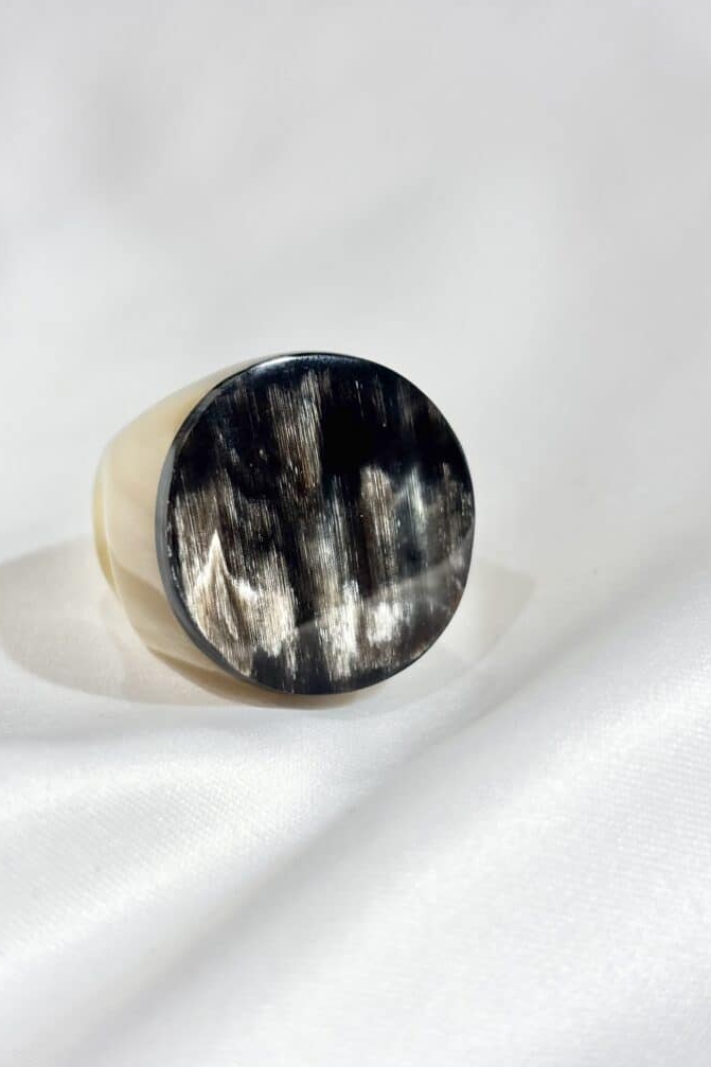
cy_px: 533
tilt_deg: -28.8
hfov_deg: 24.6
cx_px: 326
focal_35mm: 55
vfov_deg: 36.3
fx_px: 1630
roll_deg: +4.2
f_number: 1.6
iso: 32
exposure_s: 1/191
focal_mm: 5.96
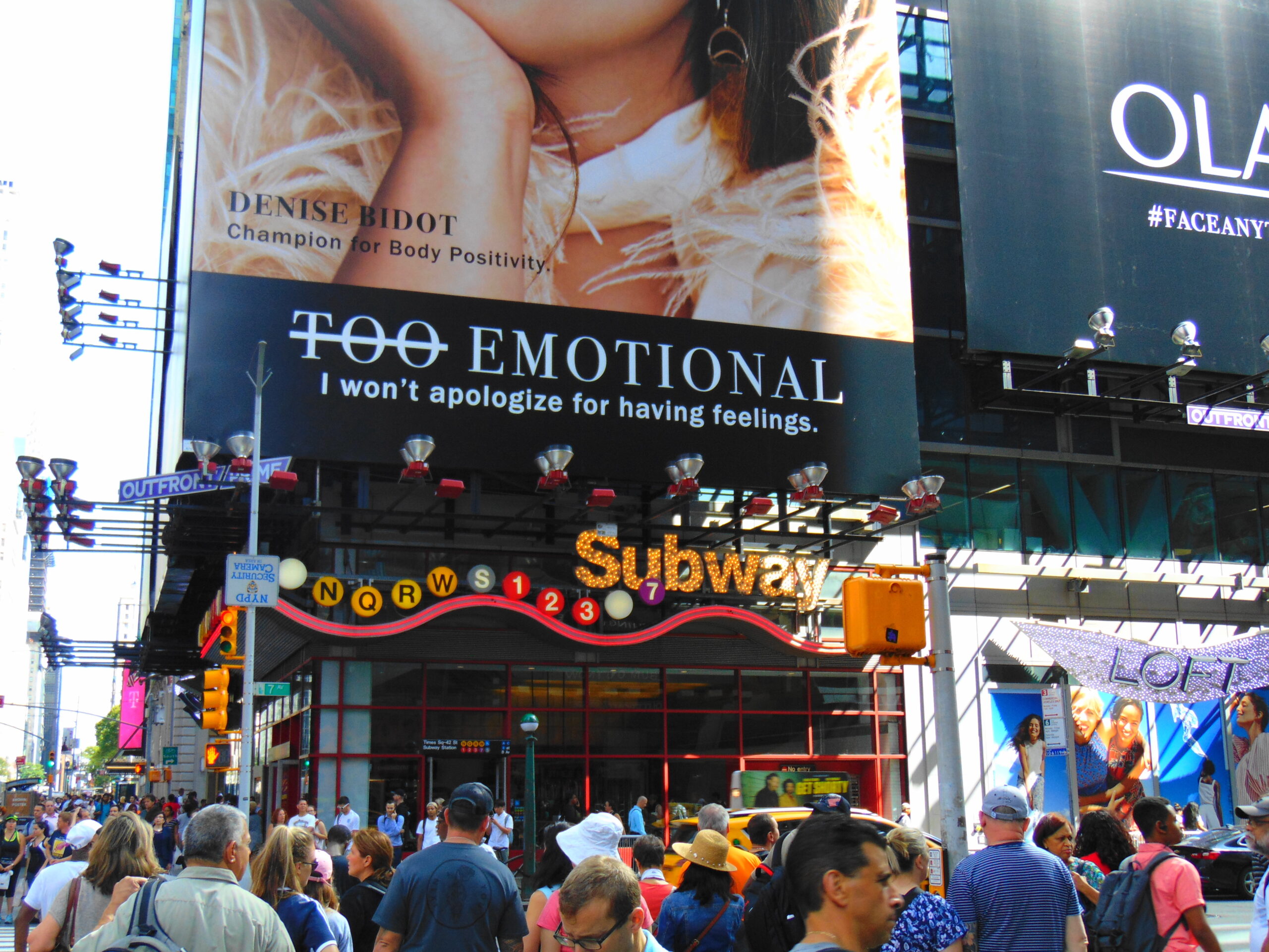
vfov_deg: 34.3
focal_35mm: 42
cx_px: 634
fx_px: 1540
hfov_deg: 44.8
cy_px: 476
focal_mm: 7.6
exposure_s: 1/200
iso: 80
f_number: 3.3
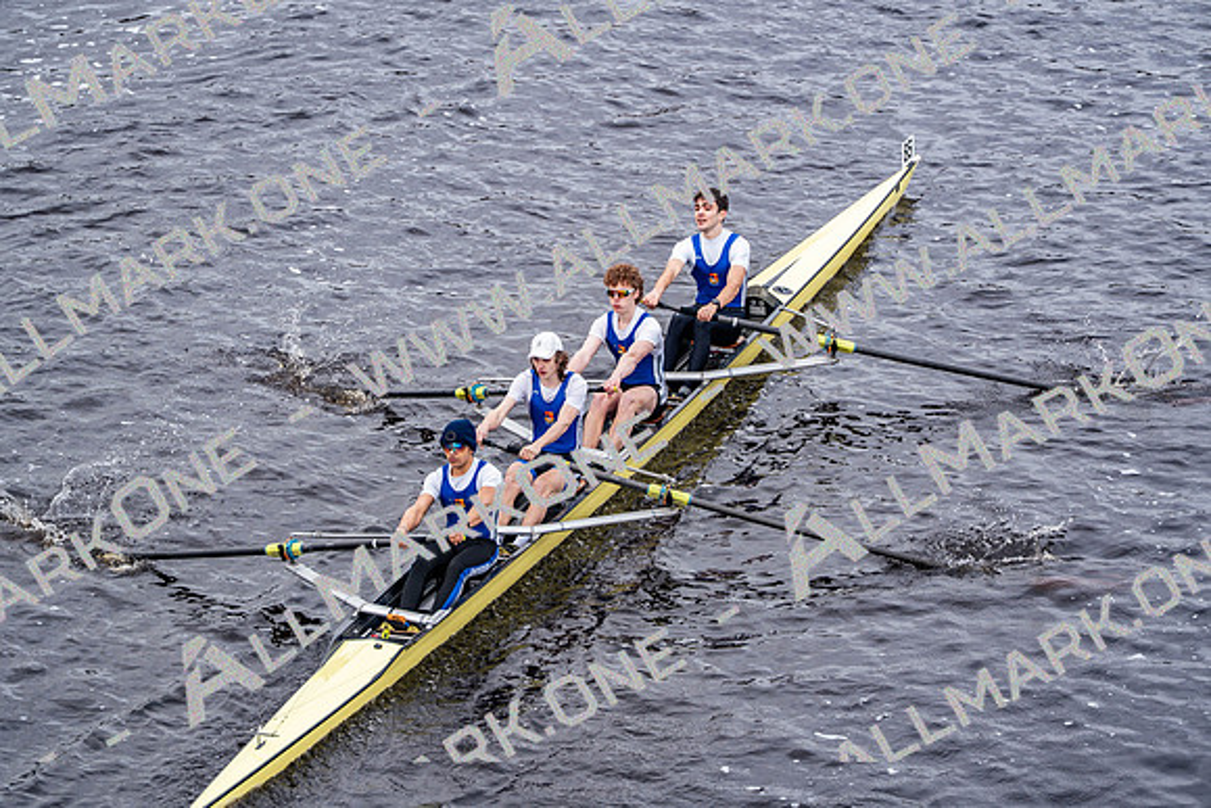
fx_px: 6729
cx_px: 606
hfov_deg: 10.3
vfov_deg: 6.9
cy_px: 404
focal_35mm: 200
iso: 250
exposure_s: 1/2000
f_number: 2.8
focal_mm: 200
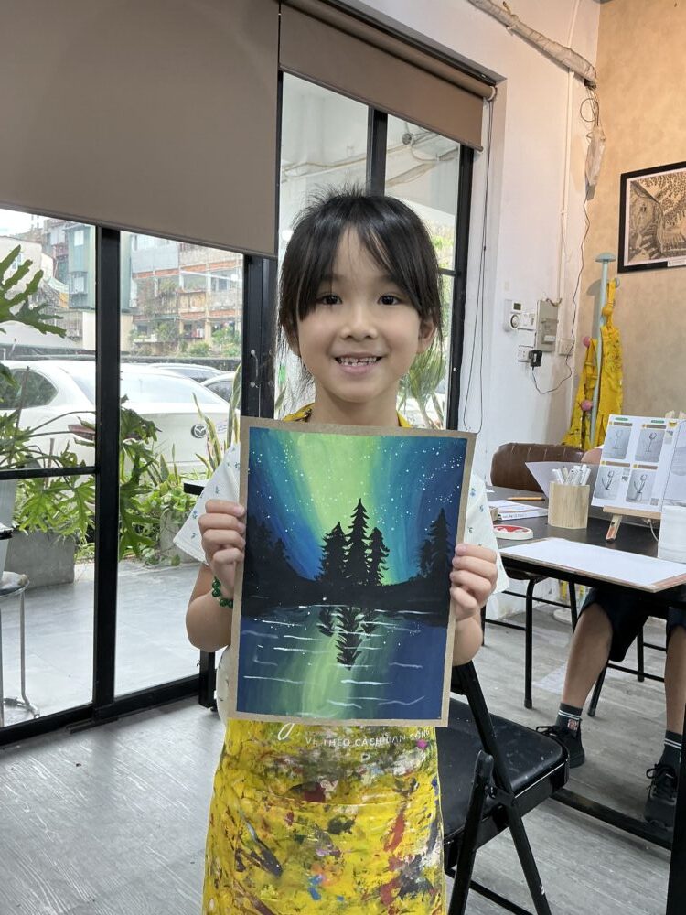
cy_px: 458
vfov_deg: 63.4
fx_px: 740
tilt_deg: -5.3
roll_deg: -2.1
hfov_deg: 49.7
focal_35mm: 28
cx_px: 343
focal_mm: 3
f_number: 1.8
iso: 50
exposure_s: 1/50
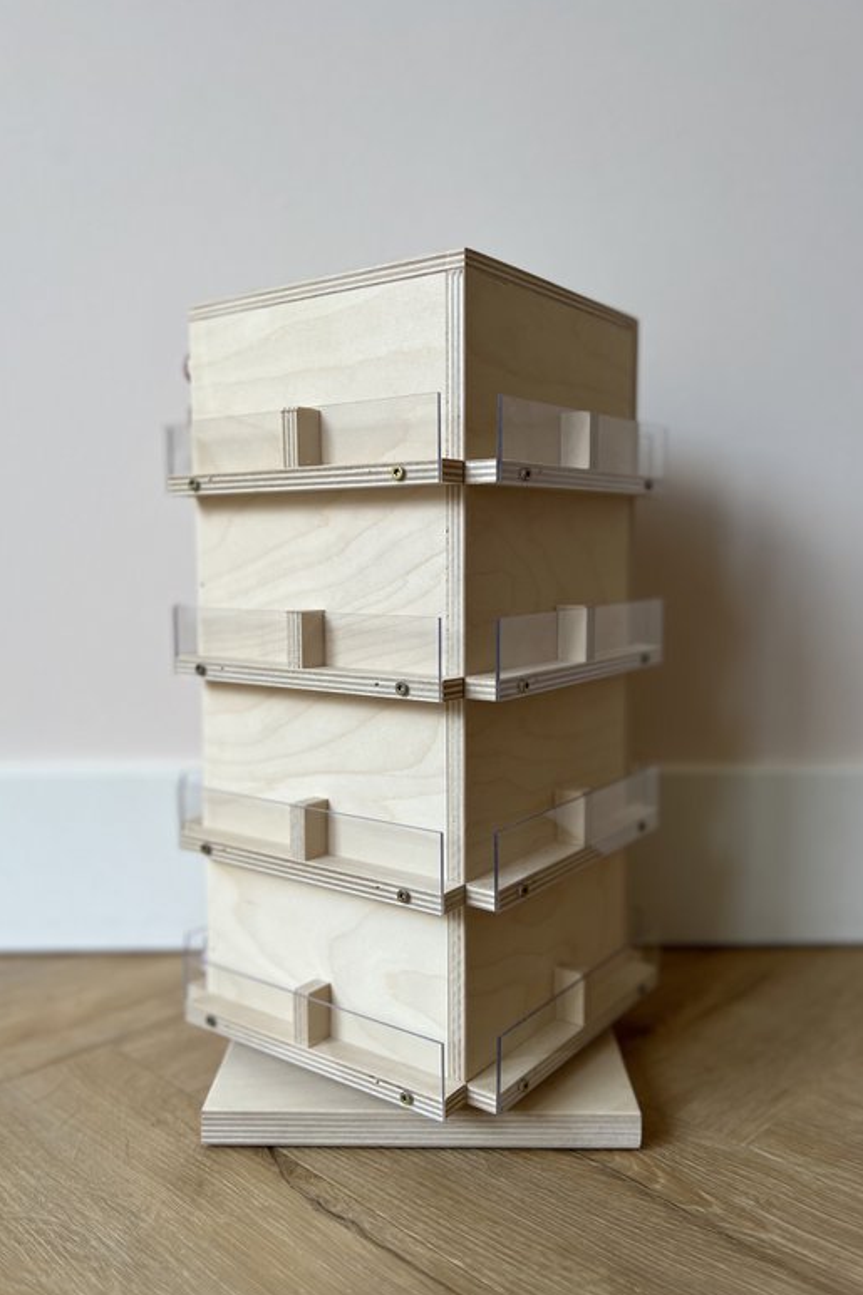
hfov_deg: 46.4
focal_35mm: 28
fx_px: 1007
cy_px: 662
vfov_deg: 65.5
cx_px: 442
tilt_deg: -5.9
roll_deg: -0.9
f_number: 1.5
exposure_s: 1/121
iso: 50
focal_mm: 5.7
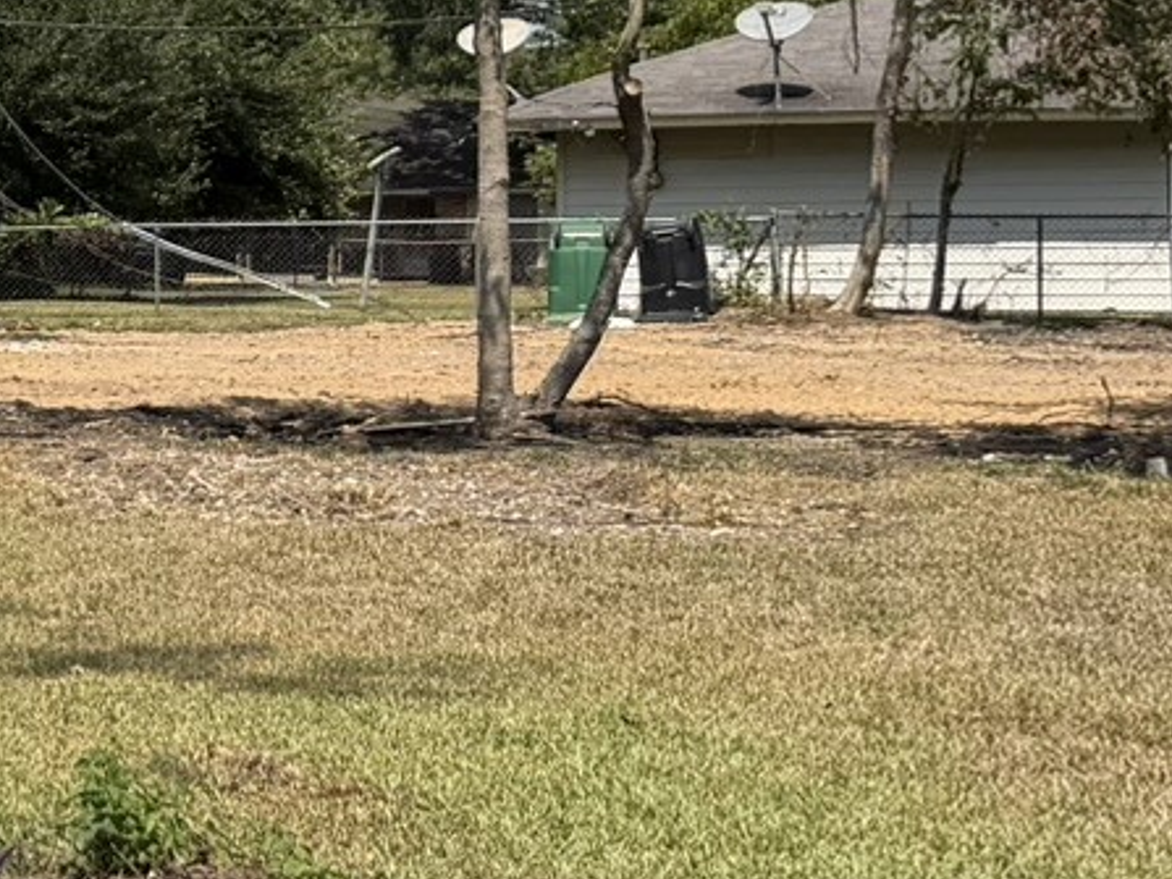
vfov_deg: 13.4
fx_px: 3723
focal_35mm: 110
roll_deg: -2.3
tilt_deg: -1.0
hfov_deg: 15.3
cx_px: -981
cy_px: 273
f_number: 1.78
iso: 80
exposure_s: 1/4975
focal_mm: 6.76
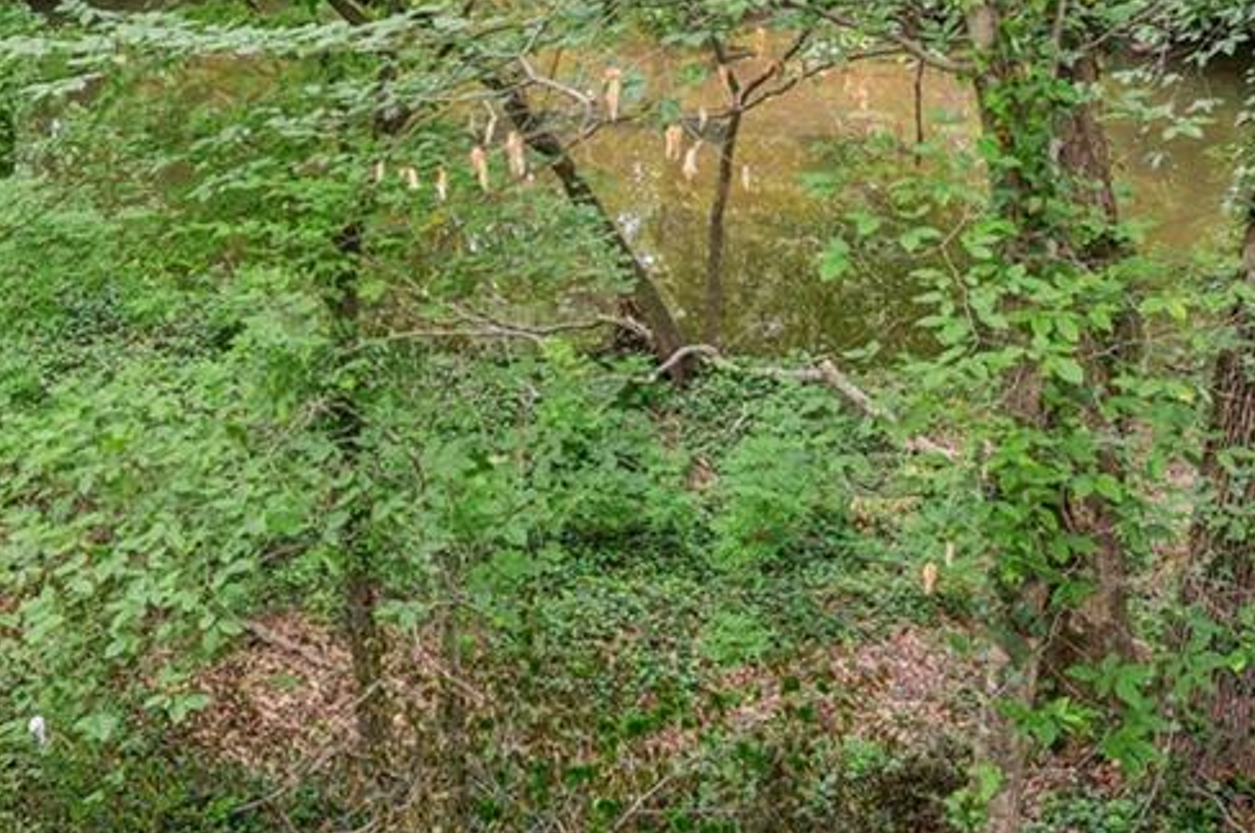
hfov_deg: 31.4
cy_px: 71
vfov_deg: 21.0
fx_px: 2193
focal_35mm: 63
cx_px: 329
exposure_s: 1/13
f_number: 8
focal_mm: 20
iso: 400
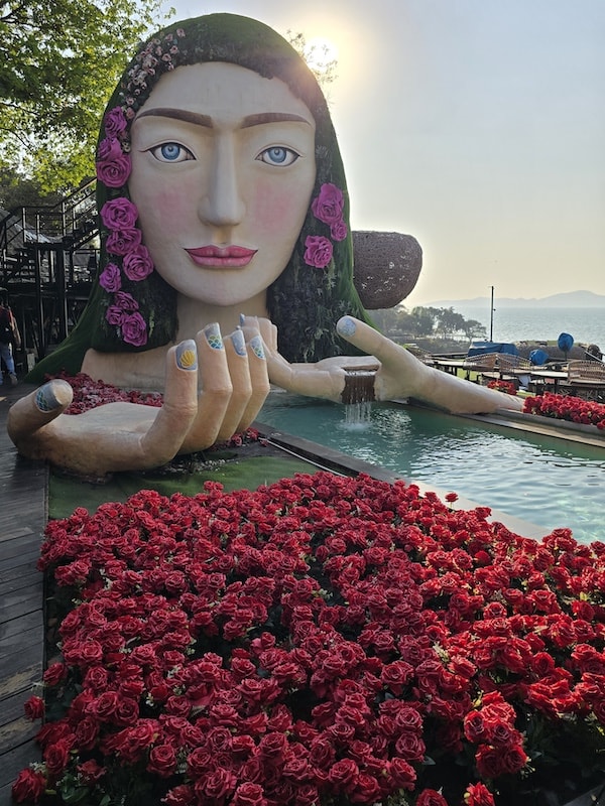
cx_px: 302
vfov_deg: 73.9
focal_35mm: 23
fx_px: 536
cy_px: 403
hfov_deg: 58.9
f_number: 1.7
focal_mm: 6.3
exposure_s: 1/1252
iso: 12
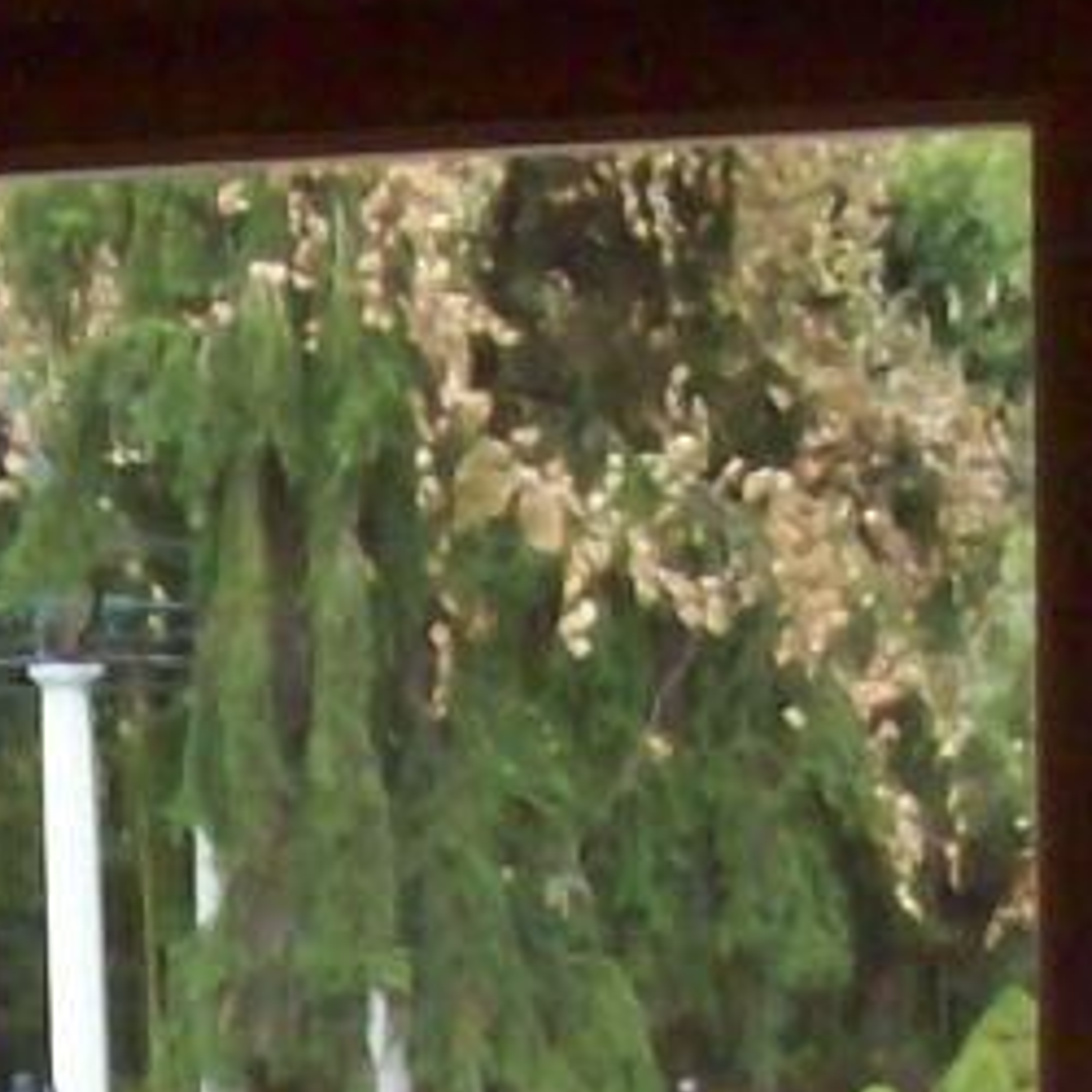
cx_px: -411
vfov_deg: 10.1
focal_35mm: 163
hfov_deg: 10.4
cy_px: 2014
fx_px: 5818
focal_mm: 6
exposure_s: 1/128
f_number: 2.7
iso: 97
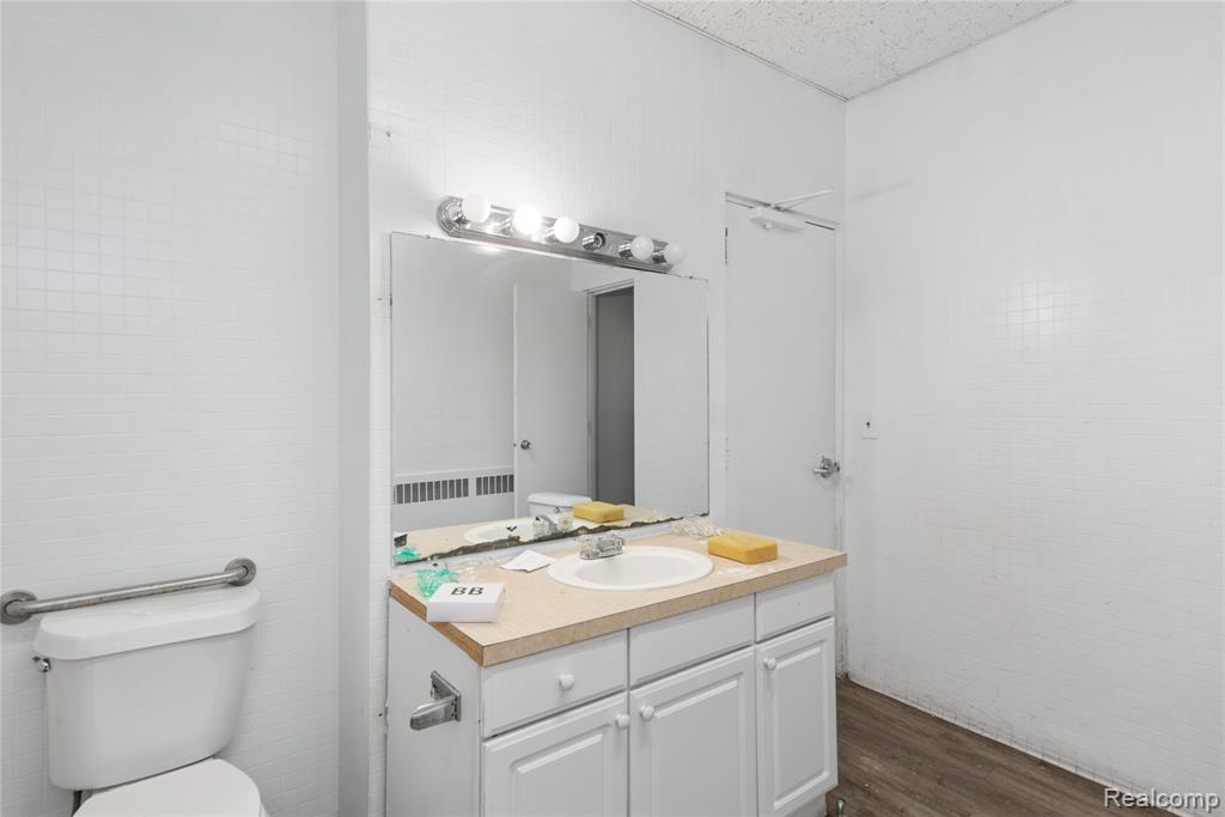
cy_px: 408
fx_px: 579
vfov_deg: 70.5
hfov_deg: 93.3
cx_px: 612
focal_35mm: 17
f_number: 9
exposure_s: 1/8
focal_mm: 17
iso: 200
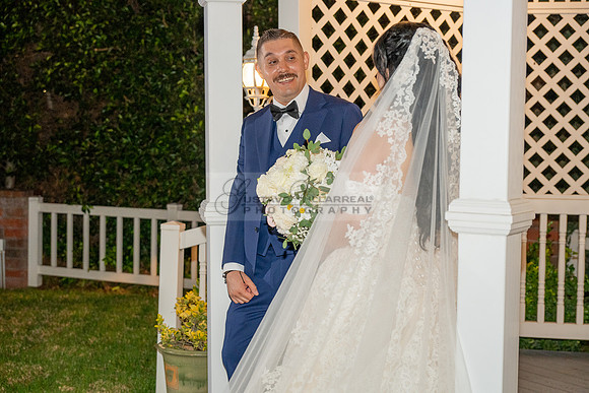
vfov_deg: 24.2
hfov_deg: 35.6
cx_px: 294
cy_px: 196
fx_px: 916
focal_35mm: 56
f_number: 4
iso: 1600
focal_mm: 56
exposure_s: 1/200
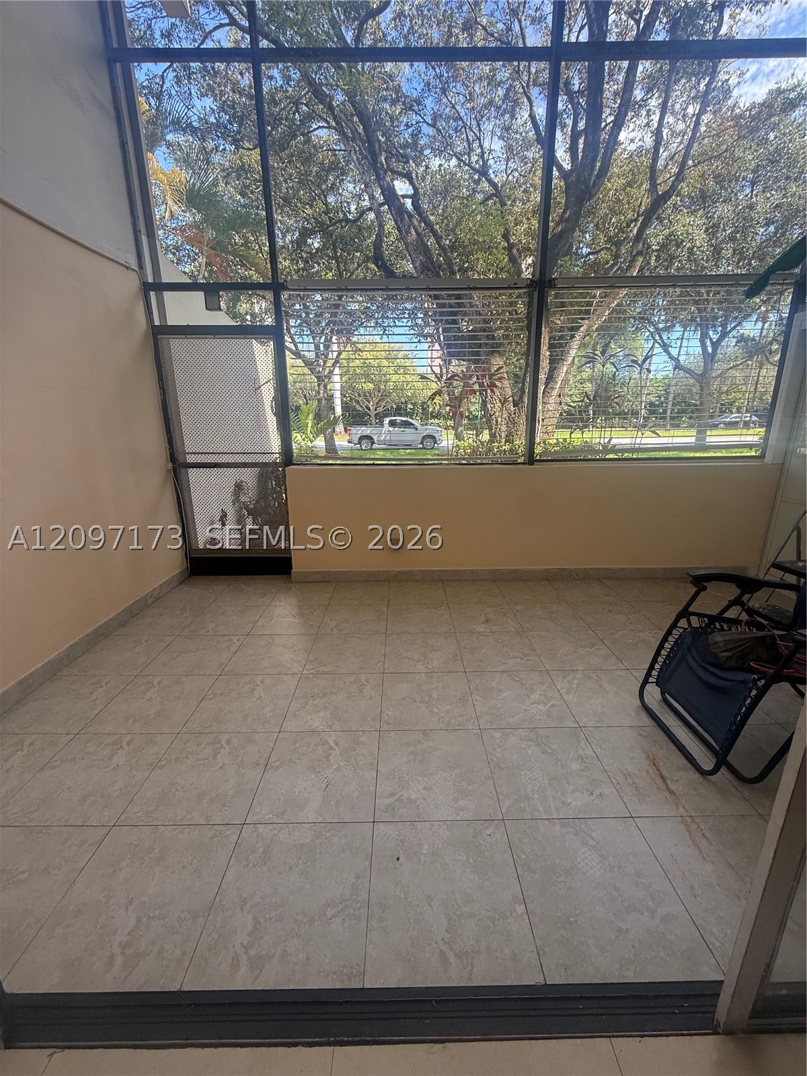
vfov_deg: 102.1
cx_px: 404
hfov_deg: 85.7
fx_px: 435
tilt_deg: -14.3
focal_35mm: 14
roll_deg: +0.2
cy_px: 538
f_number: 2.2
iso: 64
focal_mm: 2.22
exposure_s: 1/110
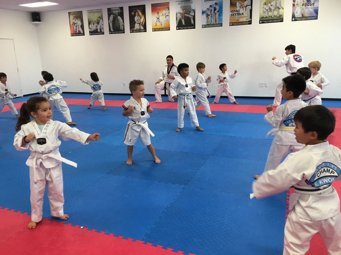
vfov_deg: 48.2
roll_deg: +1.3
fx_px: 286
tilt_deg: -13.4
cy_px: 128
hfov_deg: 61.7
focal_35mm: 29
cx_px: 170
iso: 40
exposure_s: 1/30
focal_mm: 4.15
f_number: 2.2
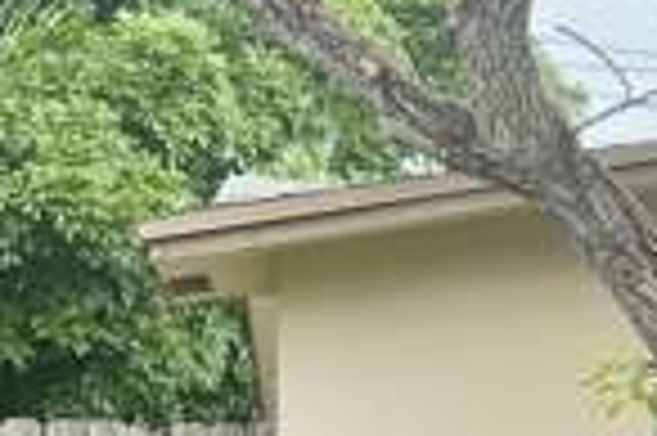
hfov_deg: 11.1
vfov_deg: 9.0
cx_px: 1692
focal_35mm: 148
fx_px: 2698
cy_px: 634
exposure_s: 1/1280
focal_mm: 5.7
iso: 50
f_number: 1.5
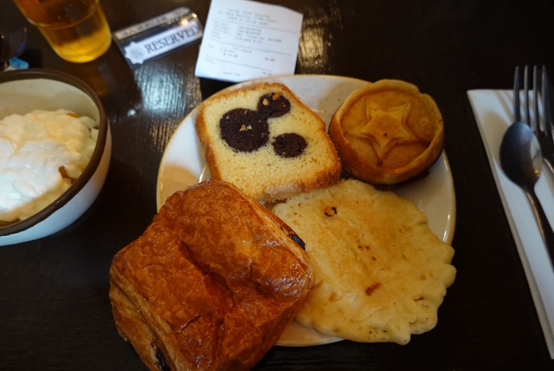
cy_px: 186
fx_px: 370
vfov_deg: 53.2
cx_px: 277
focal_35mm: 24
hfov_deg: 73.7
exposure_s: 1/30
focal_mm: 9
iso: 800
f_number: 2.8
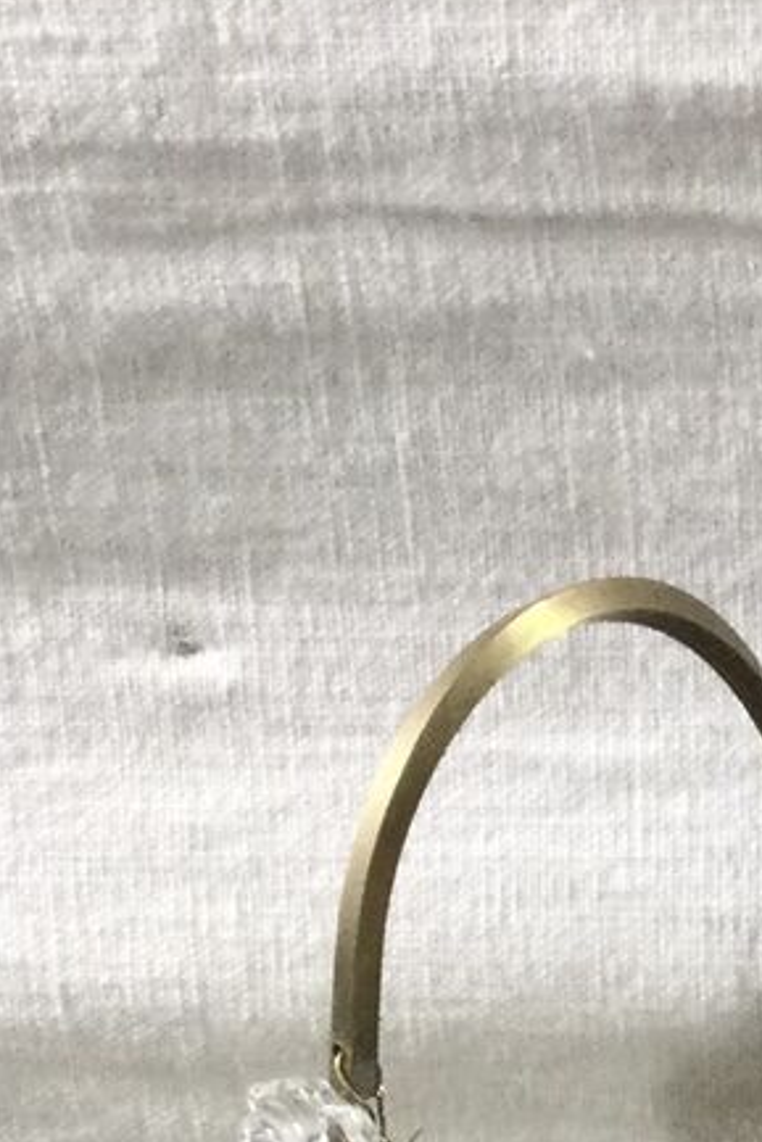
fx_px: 4727
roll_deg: +0.2
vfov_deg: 12.0
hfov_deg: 8.9
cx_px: 1234
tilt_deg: -41.9
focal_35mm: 149
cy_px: 2434
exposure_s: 1/33
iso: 25
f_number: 2.4
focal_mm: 3.3
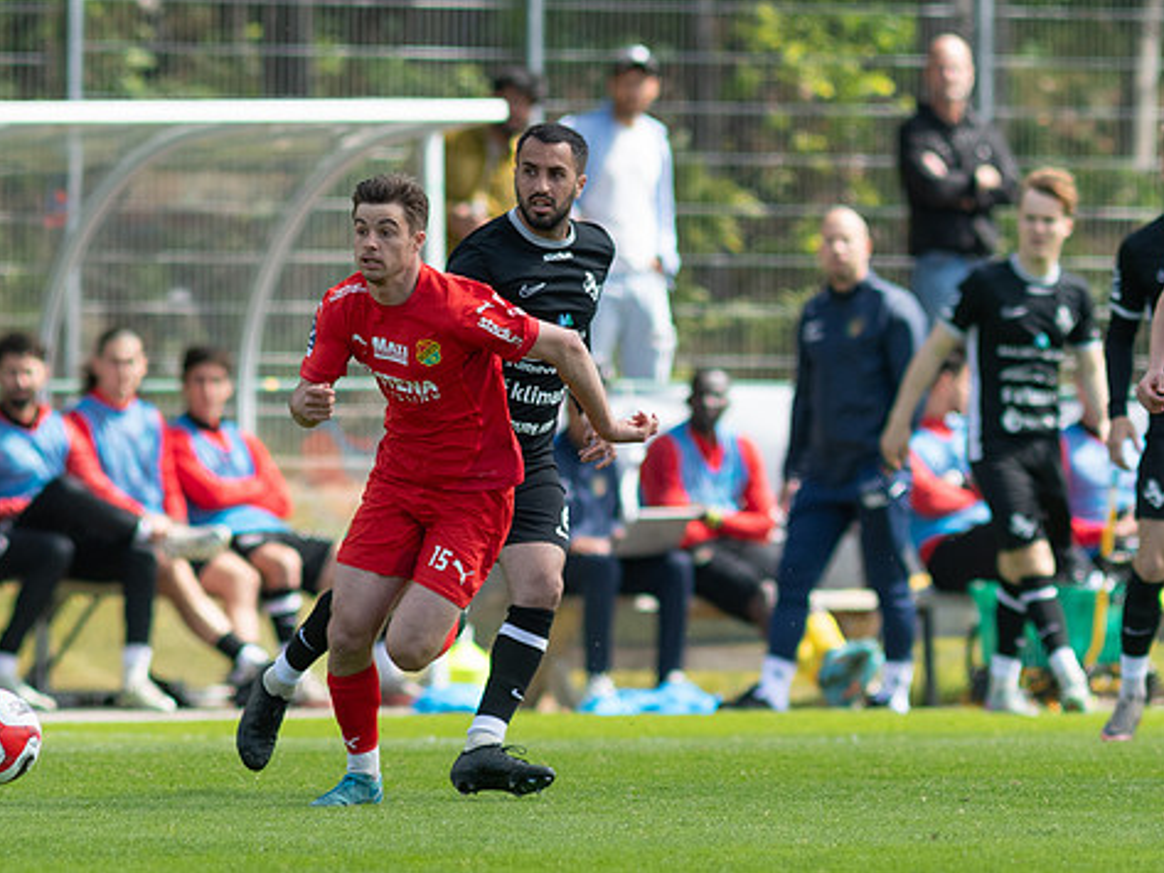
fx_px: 27749
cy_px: 552
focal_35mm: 825
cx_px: 447
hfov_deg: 2.4
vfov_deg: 1.8
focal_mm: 300
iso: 280
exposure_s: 1/2500
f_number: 3.2
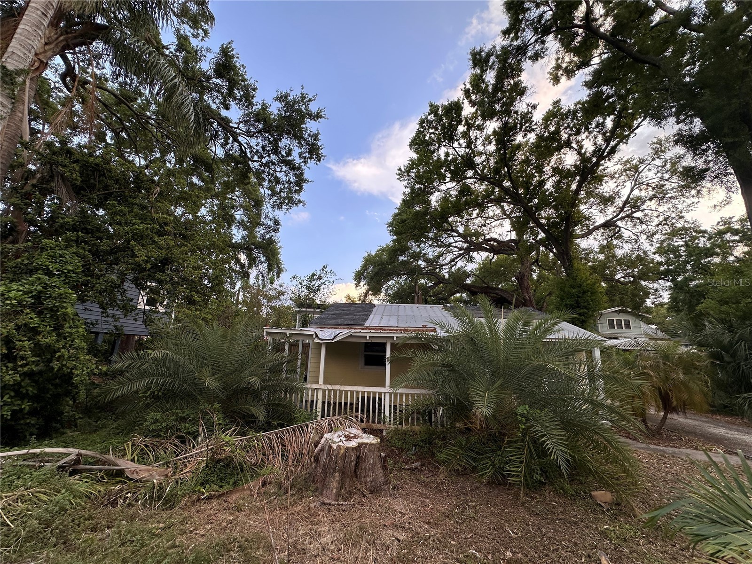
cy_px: 282
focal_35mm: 14
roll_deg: -2.5
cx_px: 376
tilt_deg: +13.2
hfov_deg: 102.1
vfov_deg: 85.7
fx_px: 304
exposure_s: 1/324
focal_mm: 2.22
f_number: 2.2
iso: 40
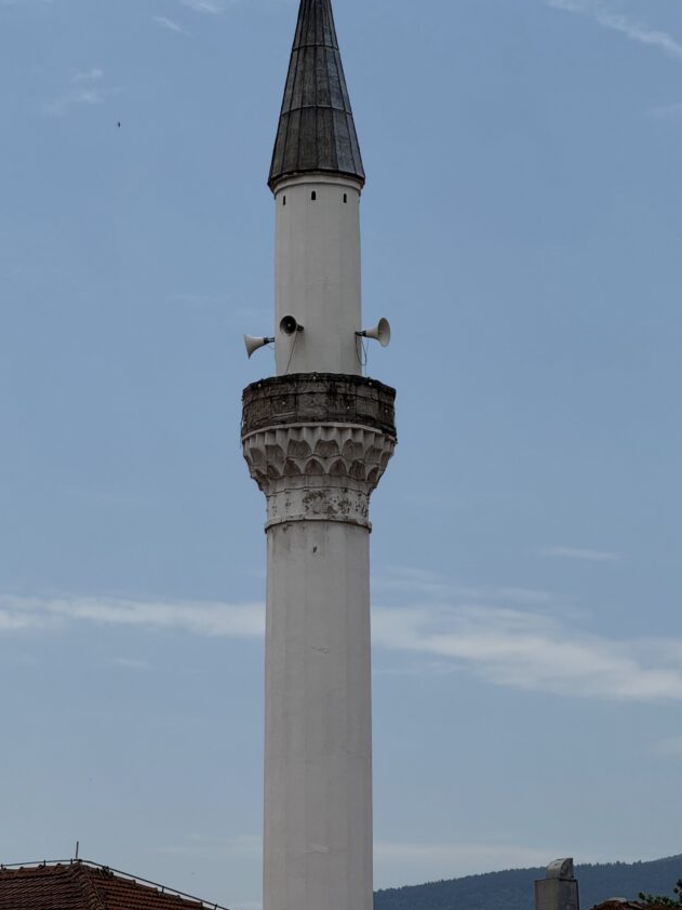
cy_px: 387
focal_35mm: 146
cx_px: 304
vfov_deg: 13.5
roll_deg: -0.4
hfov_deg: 10.2
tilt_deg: +14.3
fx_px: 3837
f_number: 2.8
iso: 40
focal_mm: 15.66
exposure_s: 1/3344
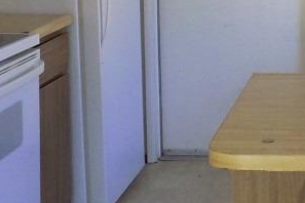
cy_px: -5
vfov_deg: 11.7
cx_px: 367
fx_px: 983
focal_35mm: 116
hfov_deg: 16.9
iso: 100
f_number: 3.1
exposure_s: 1/30
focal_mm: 4
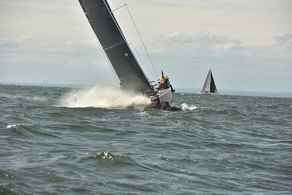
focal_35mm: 200
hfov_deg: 10.3
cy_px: 98
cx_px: 146
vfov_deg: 6.9
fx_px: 1623
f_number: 10
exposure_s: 1/800
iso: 250
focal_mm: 200
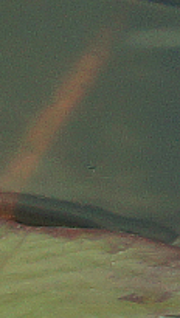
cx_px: -545
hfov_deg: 1.3
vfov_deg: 2.3
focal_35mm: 918
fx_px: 7754
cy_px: 515
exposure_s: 1/160
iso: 400
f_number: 14
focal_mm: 100
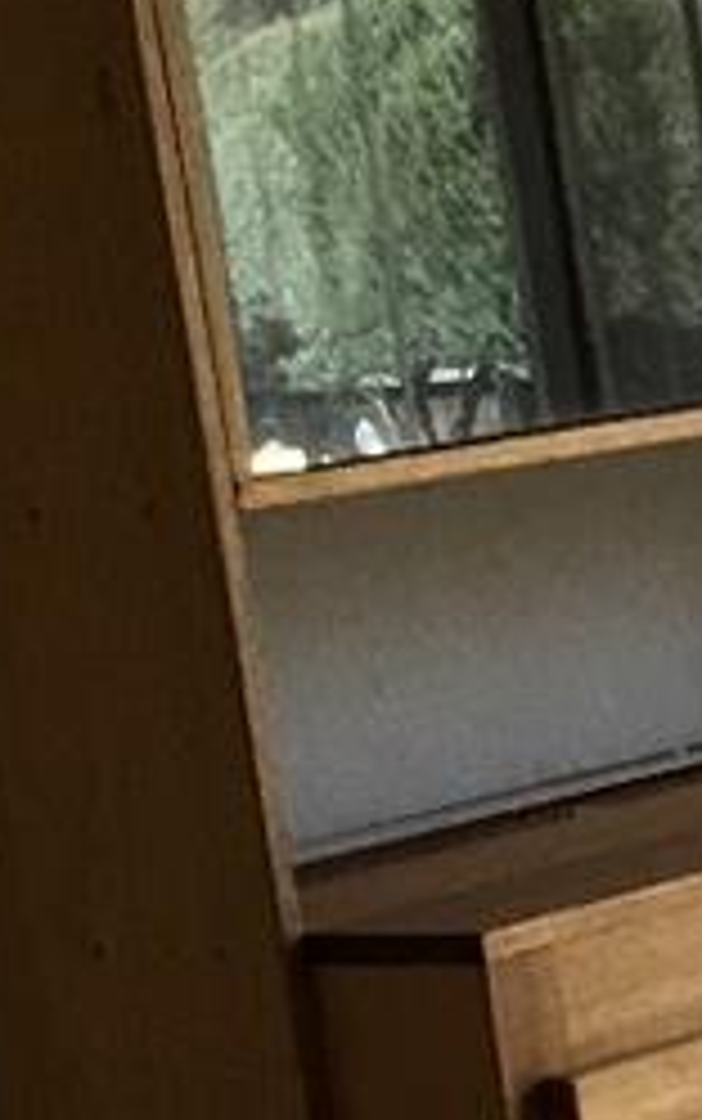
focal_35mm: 185
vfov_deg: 11.3
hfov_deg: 6.0
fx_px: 5653
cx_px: 2736
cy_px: 841
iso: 25
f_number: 2.2
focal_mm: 4.15
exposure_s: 1/30
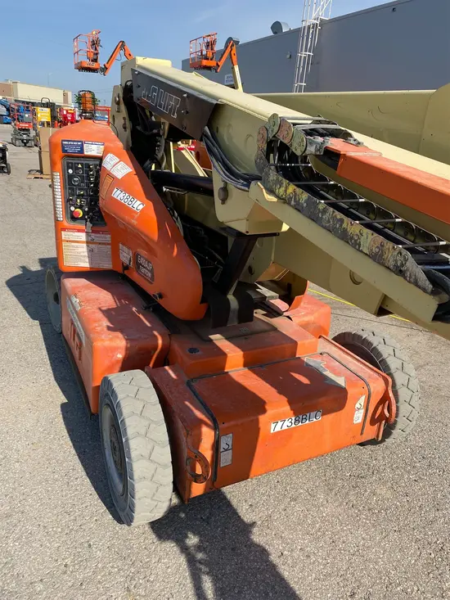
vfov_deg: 67.3
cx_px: 225
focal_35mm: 26
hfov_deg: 53.1
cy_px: 300
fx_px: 451
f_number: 1.8
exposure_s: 1/2571
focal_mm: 4.25
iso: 32
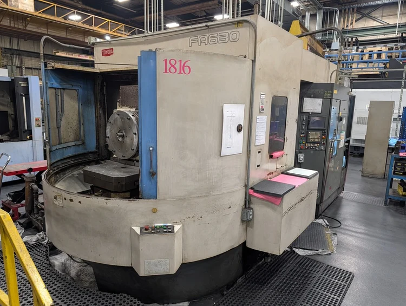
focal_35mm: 24
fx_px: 282
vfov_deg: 57.0
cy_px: 153
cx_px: 203
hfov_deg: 71.5
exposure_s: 1/120
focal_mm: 6.9
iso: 328
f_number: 1.68
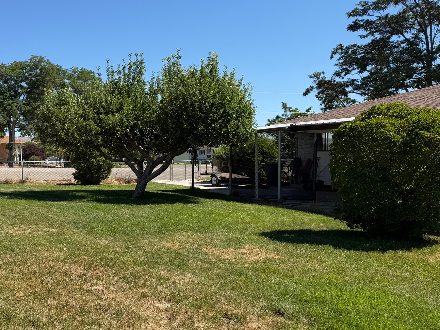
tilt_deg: -4.4
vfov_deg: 37.6
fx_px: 483
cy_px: 191
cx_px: 93
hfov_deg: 46.6
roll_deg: -0.8
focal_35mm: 38
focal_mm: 6.76
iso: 80
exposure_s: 1/3584
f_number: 1.78
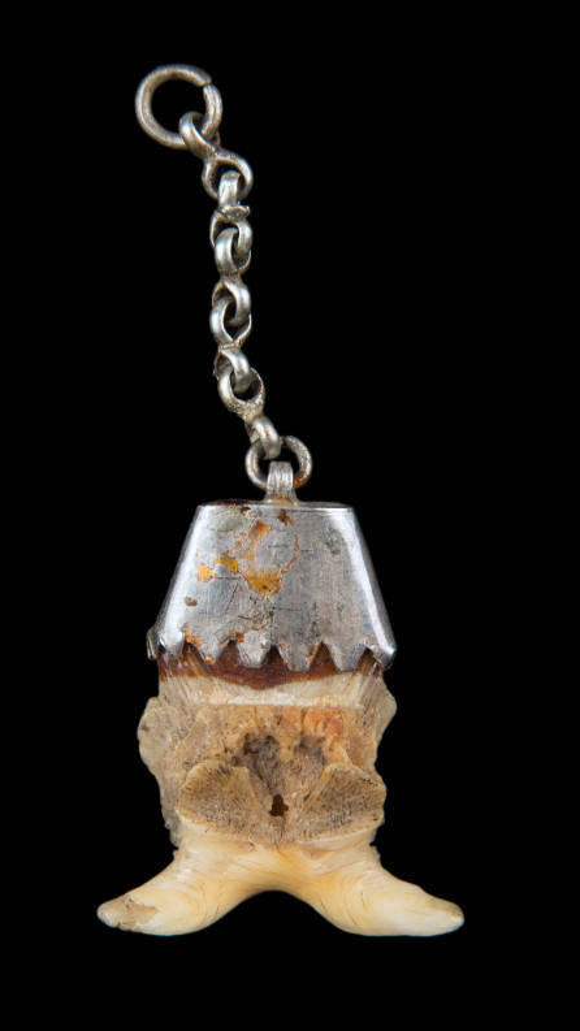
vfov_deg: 19.3
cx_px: 252
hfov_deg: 10.9
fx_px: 3035
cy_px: 519
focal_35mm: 111
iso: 100
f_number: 16
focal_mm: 105
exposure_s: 1
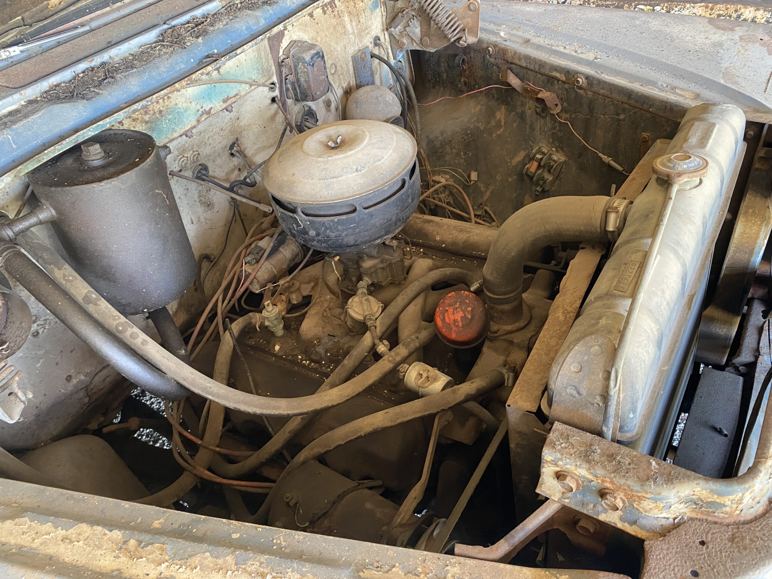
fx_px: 580
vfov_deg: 53.1
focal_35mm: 26
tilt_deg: -41.8
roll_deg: +10.3
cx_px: 386
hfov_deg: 67.3
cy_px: 290
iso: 320
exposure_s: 1/60
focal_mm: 4.25
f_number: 1.8
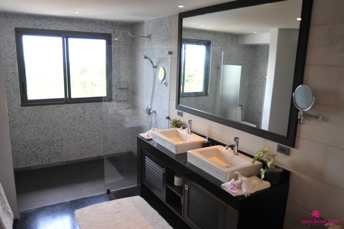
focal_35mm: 30
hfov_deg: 61.9
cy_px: 114
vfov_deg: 43.6
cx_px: 172
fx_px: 287
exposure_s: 1/80
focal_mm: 30
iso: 400
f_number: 4.5
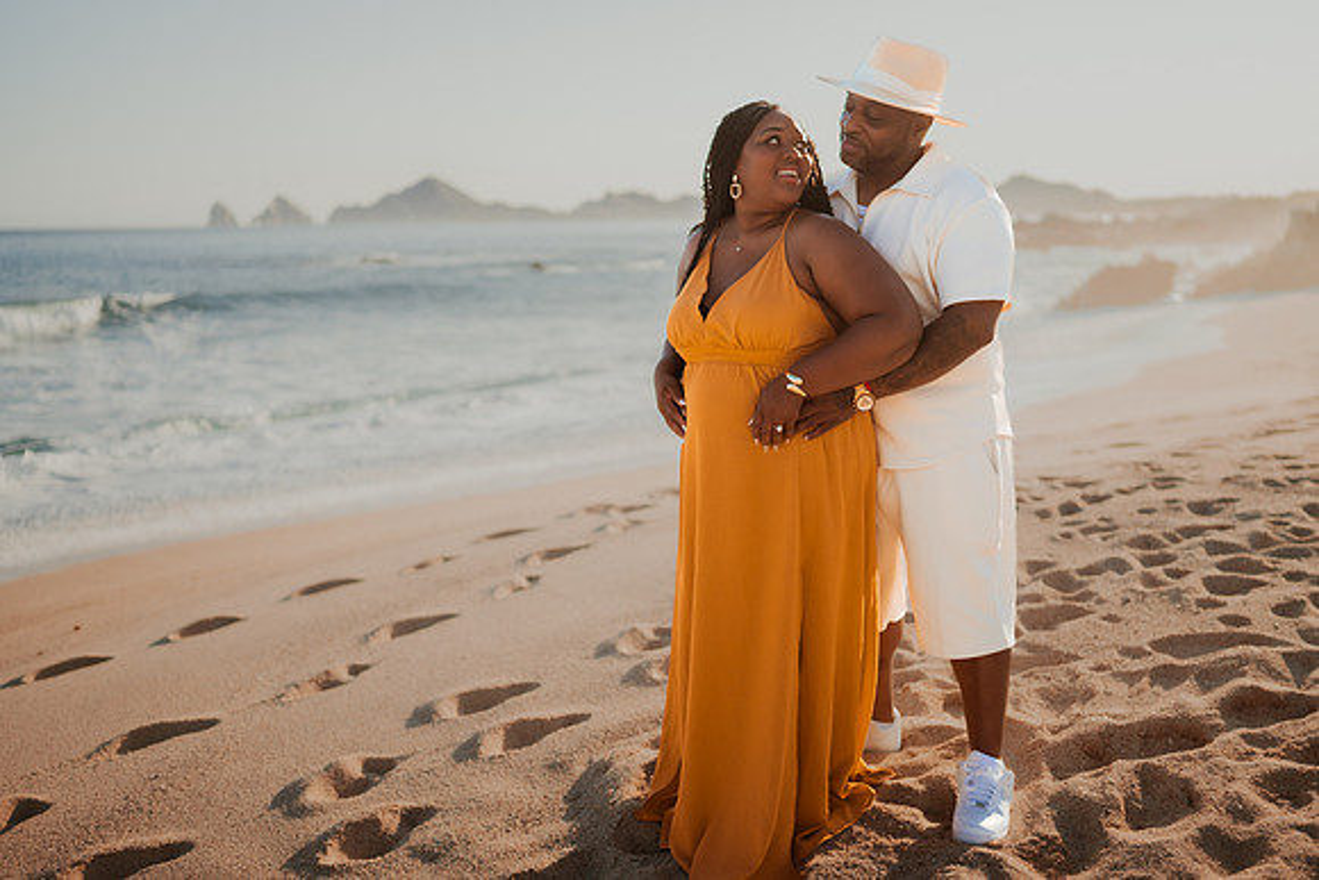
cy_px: 440
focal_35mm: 35
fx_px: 1283
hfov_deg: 54.4
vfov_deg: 37.9
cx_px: 660
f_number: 1.8
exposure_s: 1/6400
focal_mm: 35
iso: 100
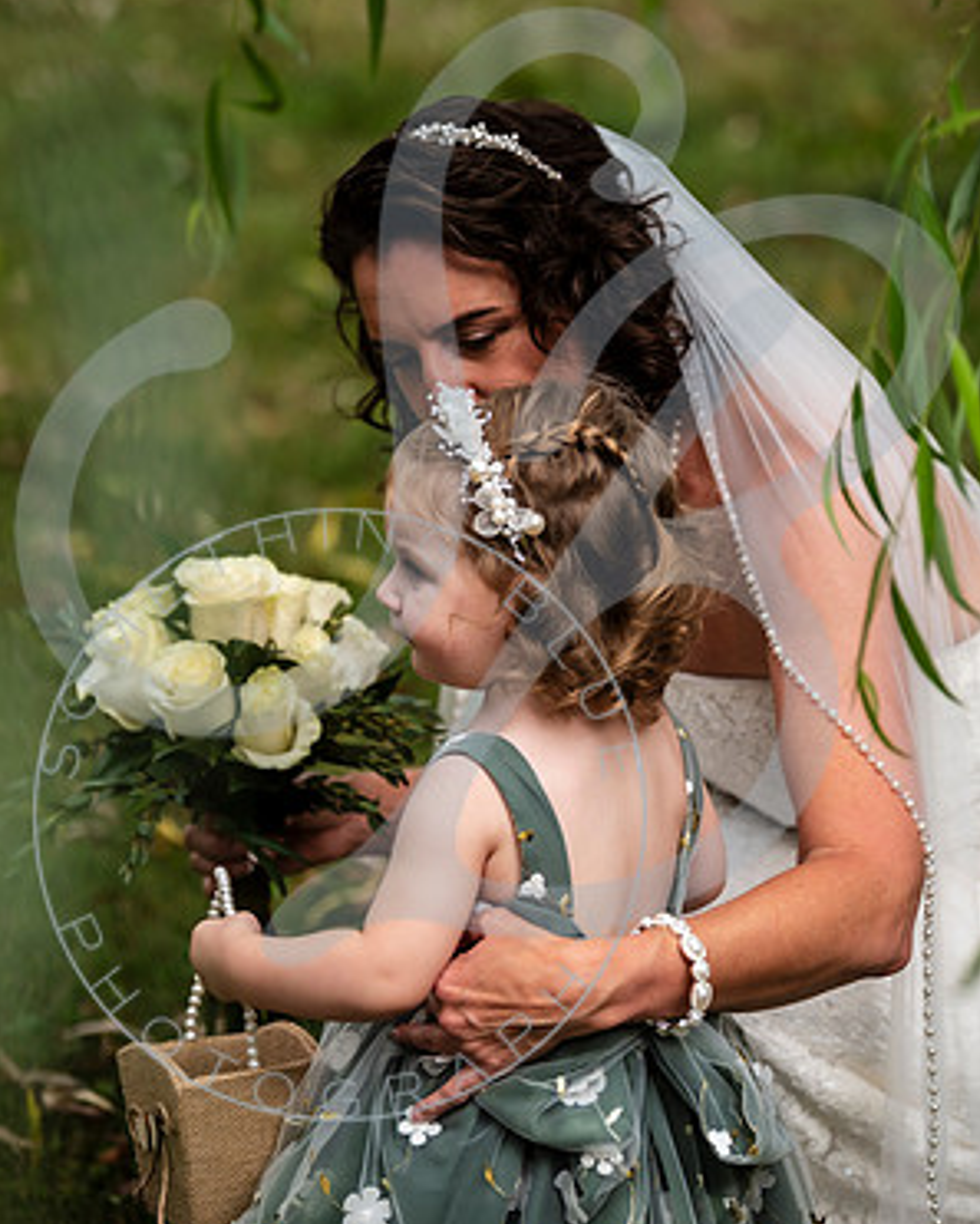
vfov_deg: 14.6
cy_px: 564
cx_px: 488
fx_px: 4784
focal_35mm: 132
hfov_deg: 11.7
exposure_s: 1/800
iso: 400
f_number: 2.8
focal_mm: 116
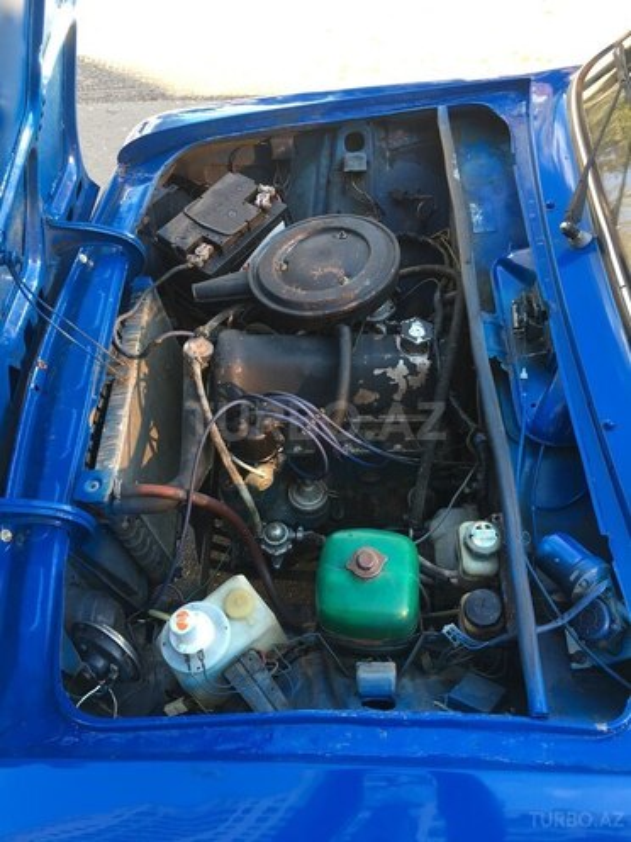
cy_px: 421
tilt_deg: -56.5
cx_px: 316
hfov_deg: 48.2
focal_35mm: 29
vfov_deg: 61.7
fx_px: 705
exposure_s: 1/100
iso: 32
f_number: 2.2
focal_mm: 4.15
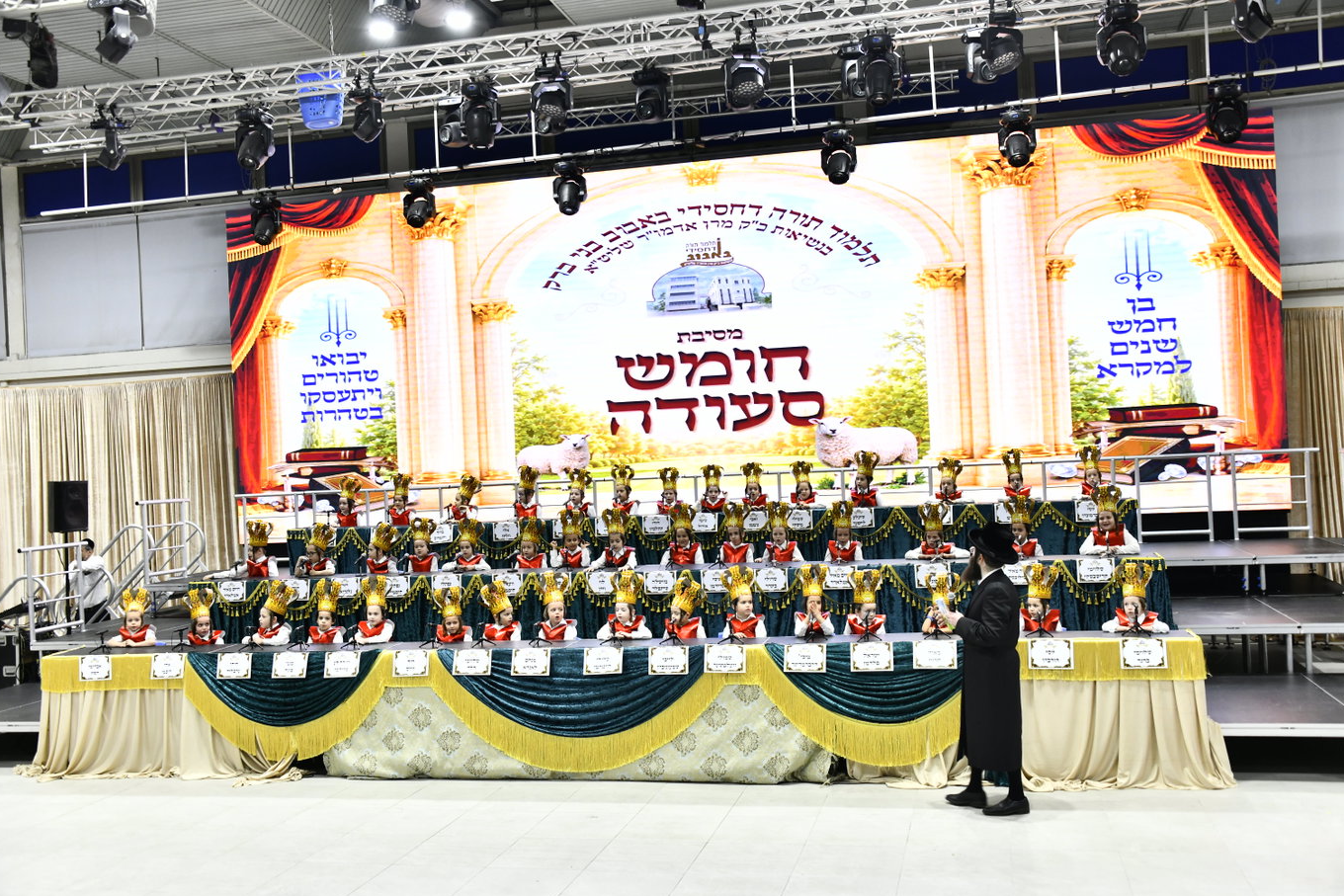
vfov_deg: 37.9
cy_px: 445
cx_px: 679
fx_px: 1307
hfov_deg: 54.4
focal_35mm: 35
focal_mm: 34
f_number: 5
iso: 800
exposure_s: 1/125
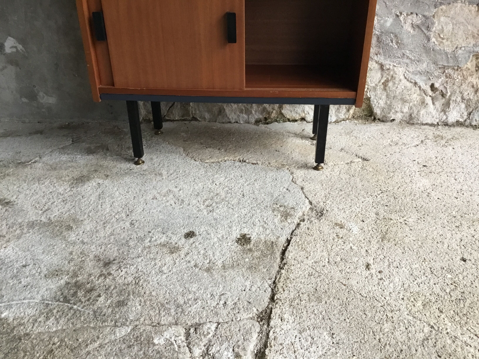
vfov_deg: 45.4
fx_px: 429
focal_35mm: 31
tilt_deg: -28.3
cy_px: 180
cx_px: 240
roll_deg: +1.4
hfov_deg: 58.4
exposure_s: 1/33
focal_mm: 3.3
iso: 160
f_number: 2.4
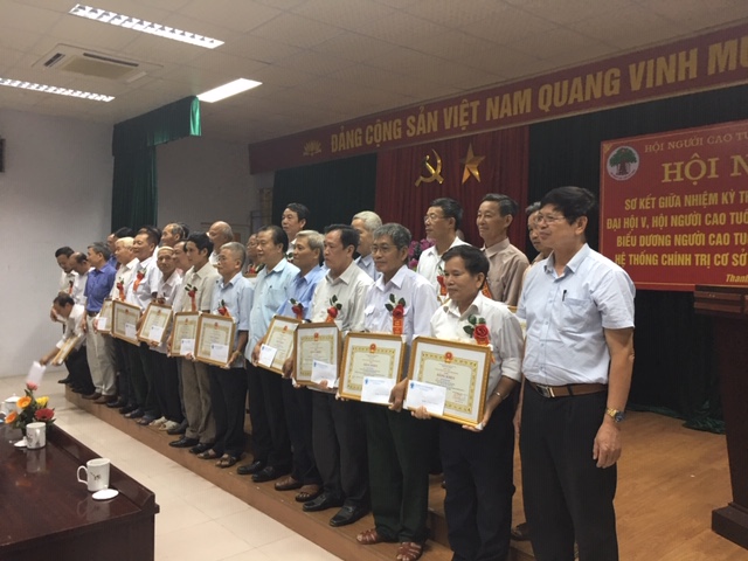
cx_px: 374
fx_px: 627
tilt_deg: -2.9
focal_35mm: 29
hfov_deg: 61.7
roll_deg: +0.3
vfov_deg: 48.2
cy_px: 280
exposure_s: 1/17
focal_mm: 4.15
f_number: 2.2
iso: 64
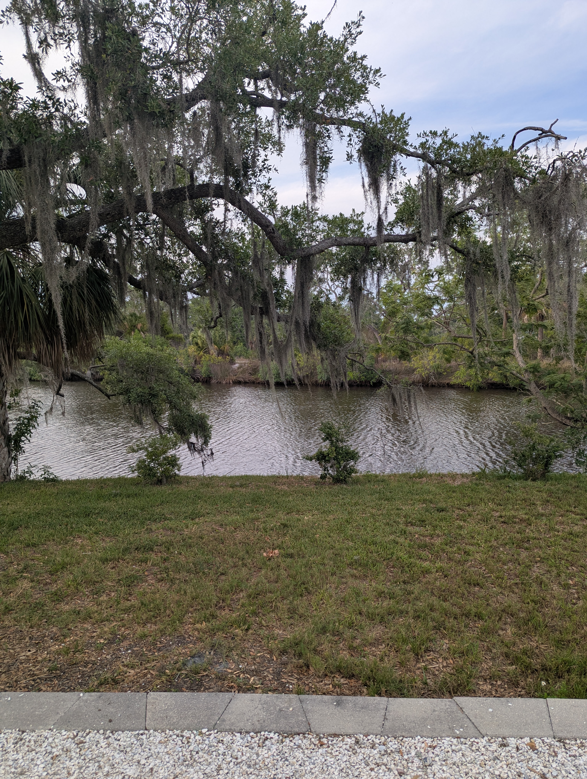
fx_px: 541
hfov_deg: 56.9
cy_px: 390
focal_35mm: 24
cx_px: 294
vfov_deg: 71.5
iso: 47
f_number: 1.85
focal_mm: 6.81
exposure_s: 1/519
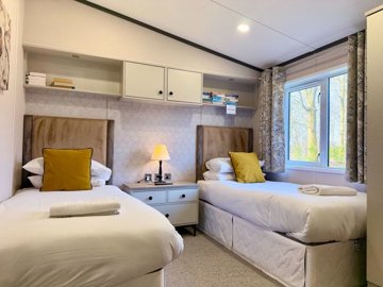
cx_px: 192
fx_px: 266
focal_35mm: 24
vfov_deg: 56.8
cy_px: 144
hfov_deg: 71.6
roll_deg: -1.0
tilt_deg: +1.6
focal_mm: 6.76
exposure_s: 1/100
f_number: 1.78
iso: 50
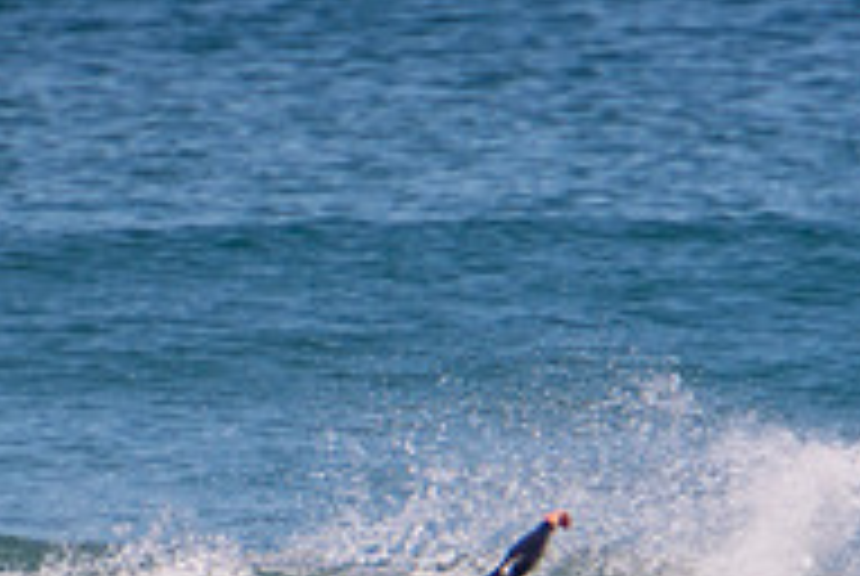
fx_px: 43521
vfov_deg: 0.8
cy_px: 794
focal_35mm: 1819
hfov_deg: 1.1
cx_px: 468
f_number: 5.6
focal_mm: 400
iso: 250
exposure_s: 1/1250
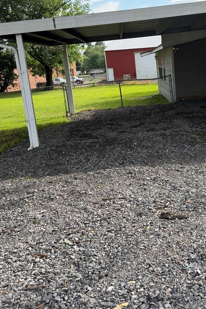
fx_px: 386
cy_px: 143
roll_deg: +4.4
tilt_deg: -13.0
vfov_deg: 43.6
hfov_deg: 29.1
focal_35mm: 45
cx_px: 169
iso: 100
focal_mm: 6.76
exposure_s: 1/1727
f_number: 1.78
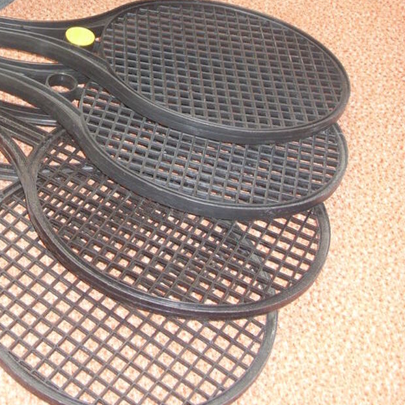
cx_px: 92
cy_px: 5
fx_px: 953
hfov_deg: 23.7
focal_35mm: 72
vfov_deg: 23.1
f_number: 2.8
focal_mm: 6.3
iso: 100
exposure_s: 1/30
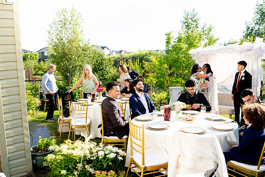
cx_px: 128
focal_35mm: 29
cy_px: 90
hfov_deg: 63.6
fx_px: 214
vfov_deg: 45.0
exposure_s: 1/640
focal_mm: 28
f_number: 3.5
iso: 200
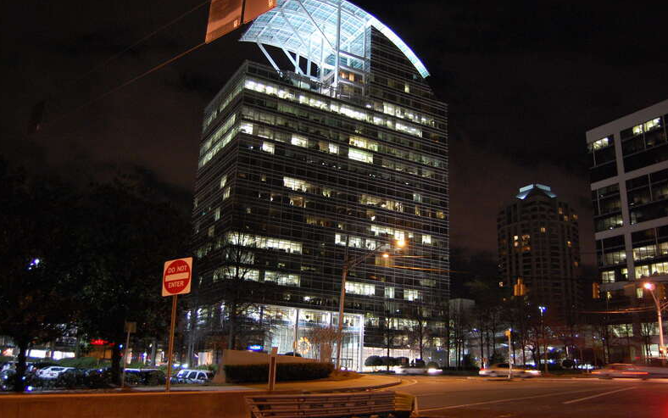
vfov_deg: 40.6
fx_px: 565
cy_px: 196
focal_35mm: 31
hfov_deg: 61.2
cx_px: 334
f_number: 3.8
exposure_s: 1/8
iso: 1250
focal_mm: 20
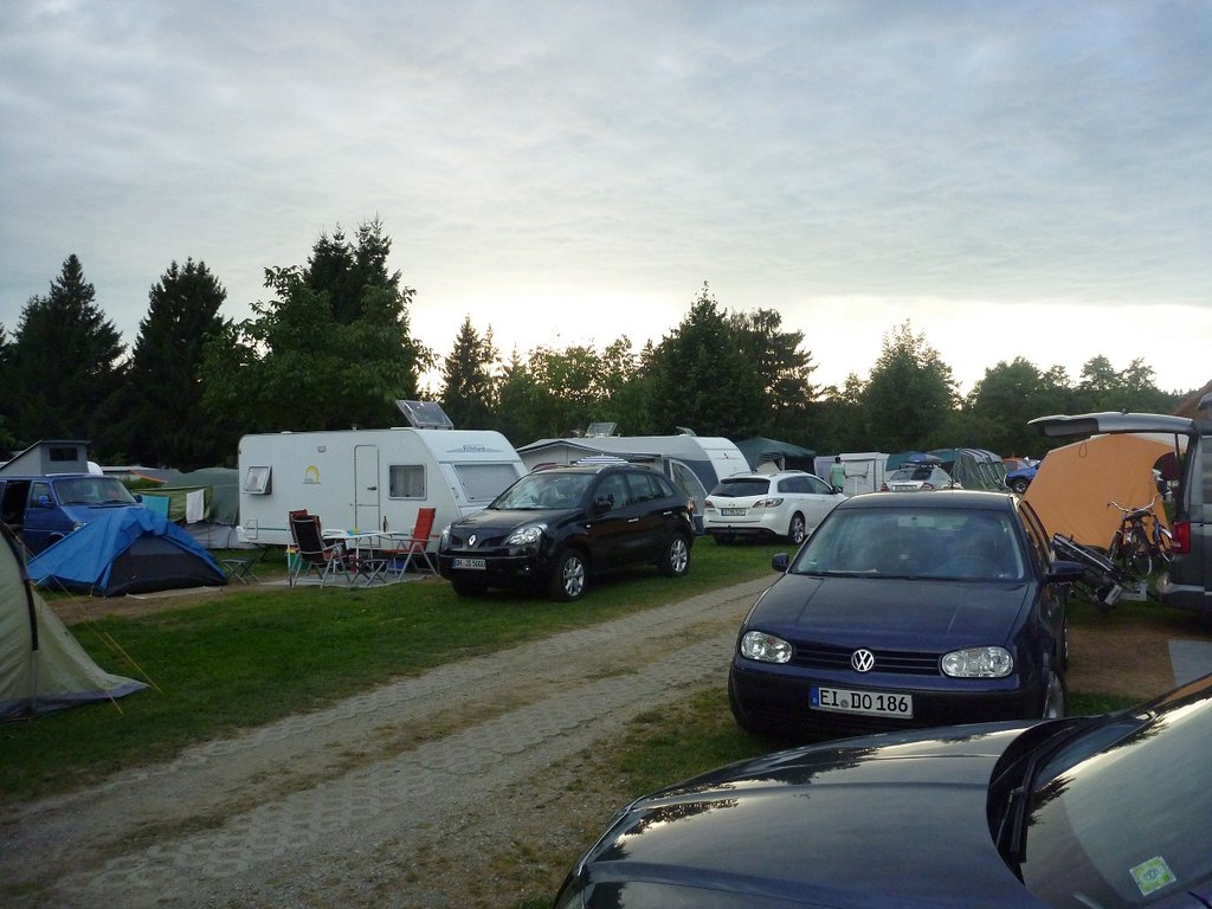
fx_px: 980
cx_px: 606
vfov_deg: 49.7
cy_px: 454
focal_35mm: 28
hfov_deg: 63.4
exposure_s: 1/500
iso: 320
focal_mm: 4.9
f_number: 3.3
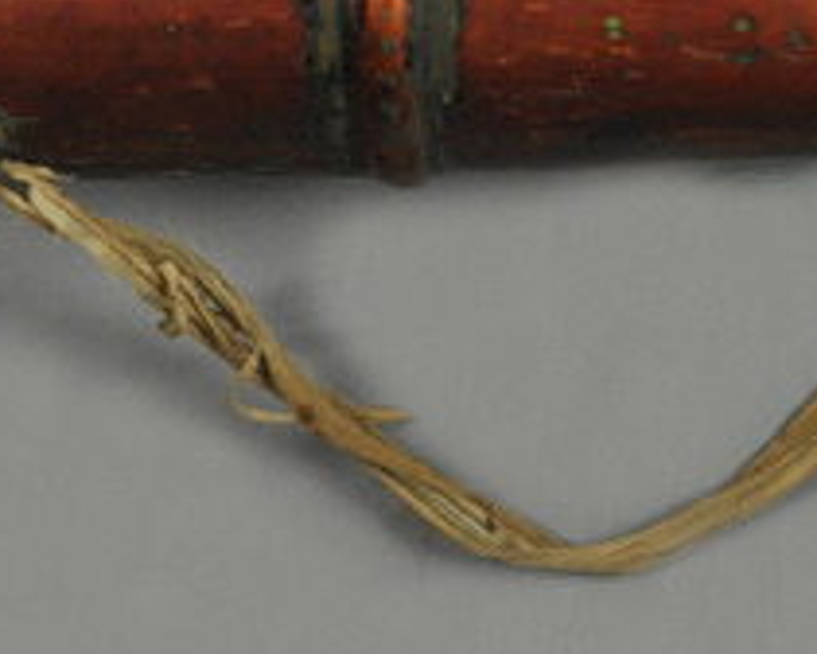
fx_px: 3893
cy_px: 68
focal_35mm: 161
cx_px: 1190
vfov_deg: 9.6
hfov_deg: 11.5
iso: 400
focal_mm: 30
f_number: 13
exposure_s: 1/8
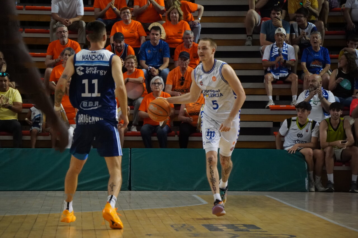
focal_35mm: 237
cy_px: 119
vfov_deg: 5.8
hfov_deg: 8.7
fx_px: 2356
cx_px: 179
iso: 6400
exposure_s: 1/1000
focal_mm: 158
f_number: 6.3
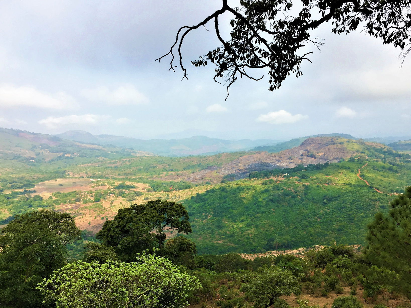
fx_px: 404
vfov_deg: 41.7
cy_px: 176
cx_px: 217
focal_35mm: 34
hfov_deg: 53.9
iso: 25
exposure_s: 1/693
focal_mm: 4.15
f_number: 2.2
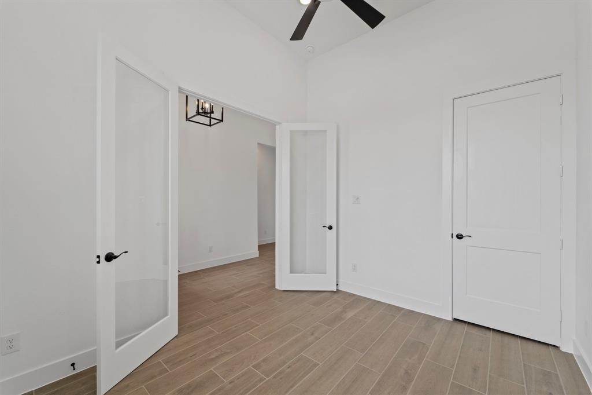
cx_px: 296
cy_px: 198
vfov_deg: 81.2
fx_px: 230
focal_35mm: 14
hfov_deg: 104.3
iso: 320
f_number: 9
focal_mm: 14
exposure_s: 1/13
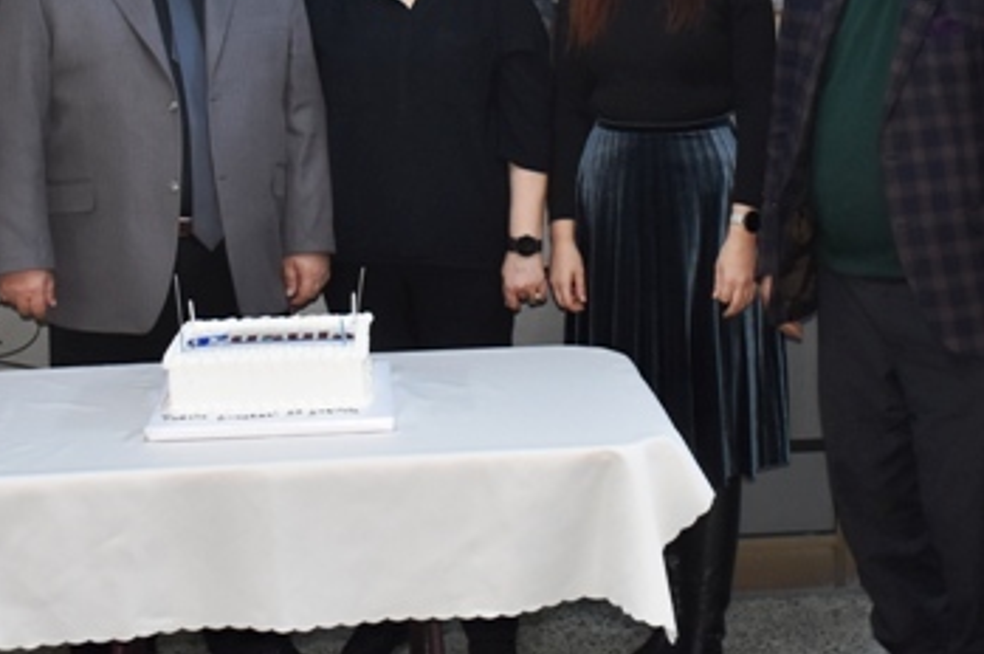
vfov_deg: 16.8
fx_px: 2161
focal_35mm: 79
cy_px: -27
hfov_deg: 25.6
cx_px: 502
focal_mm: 23
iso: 900
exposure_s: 1/60
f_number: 3.8
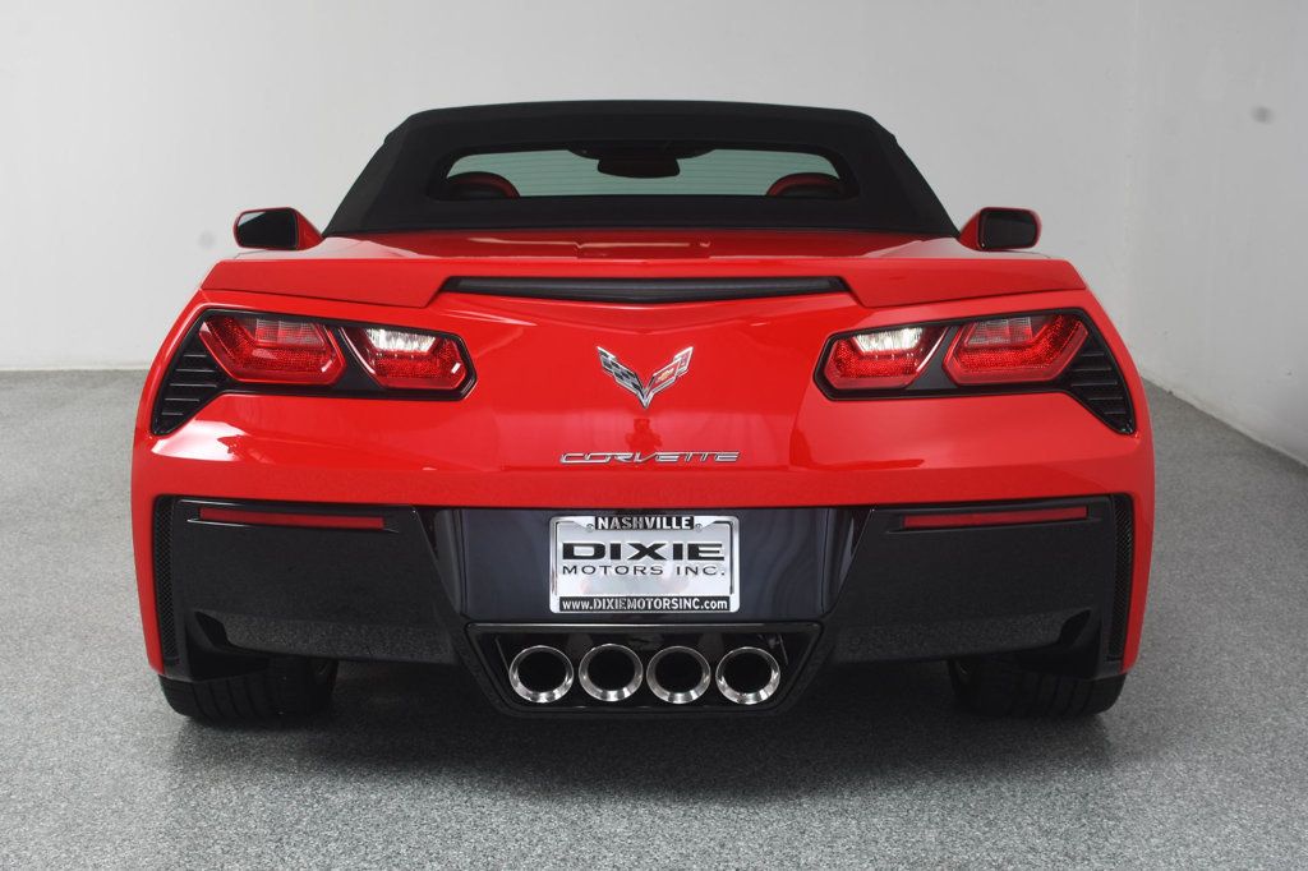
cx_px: 654
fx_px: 2070
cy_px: 436
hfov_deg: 35.1
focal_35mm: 57
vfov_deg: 23.8
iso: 100
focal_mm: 38
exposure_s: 1/160
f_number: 9
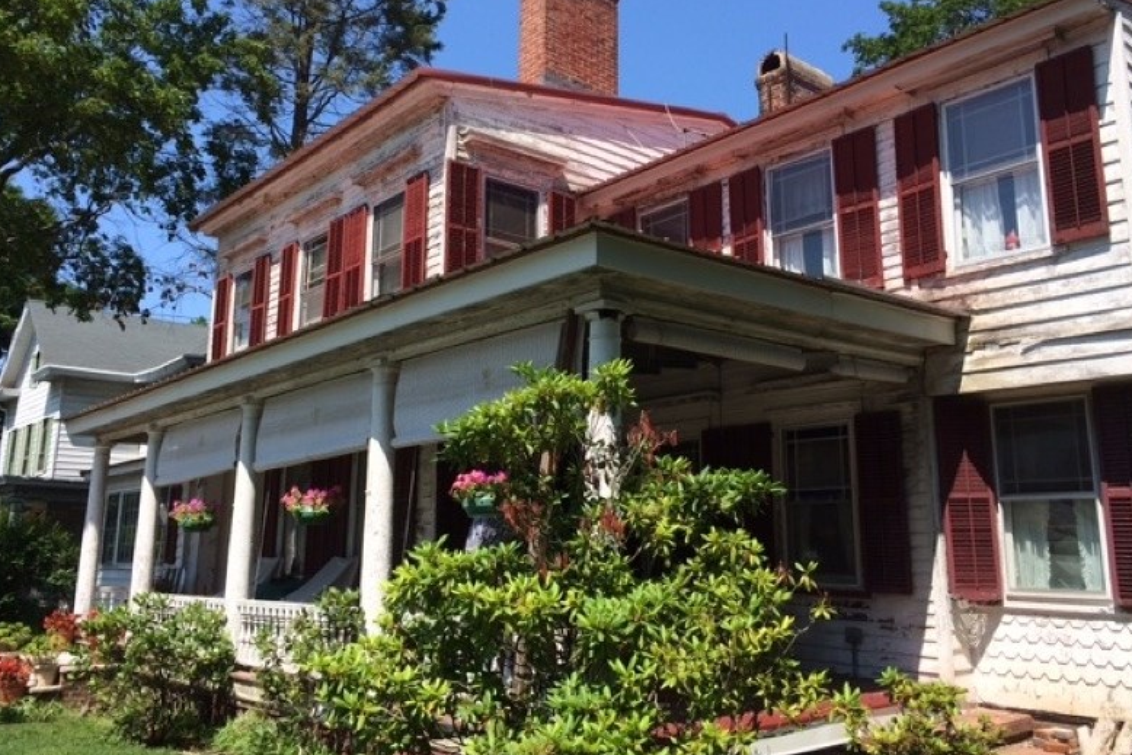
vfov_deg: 42.3
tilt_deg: +12.4
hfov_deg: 60.3
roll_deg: +0.0
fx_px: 975
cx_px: 569
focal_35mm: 31
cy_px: 330
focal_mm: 4.15
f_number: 2.2
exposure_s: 1/1414
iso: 32
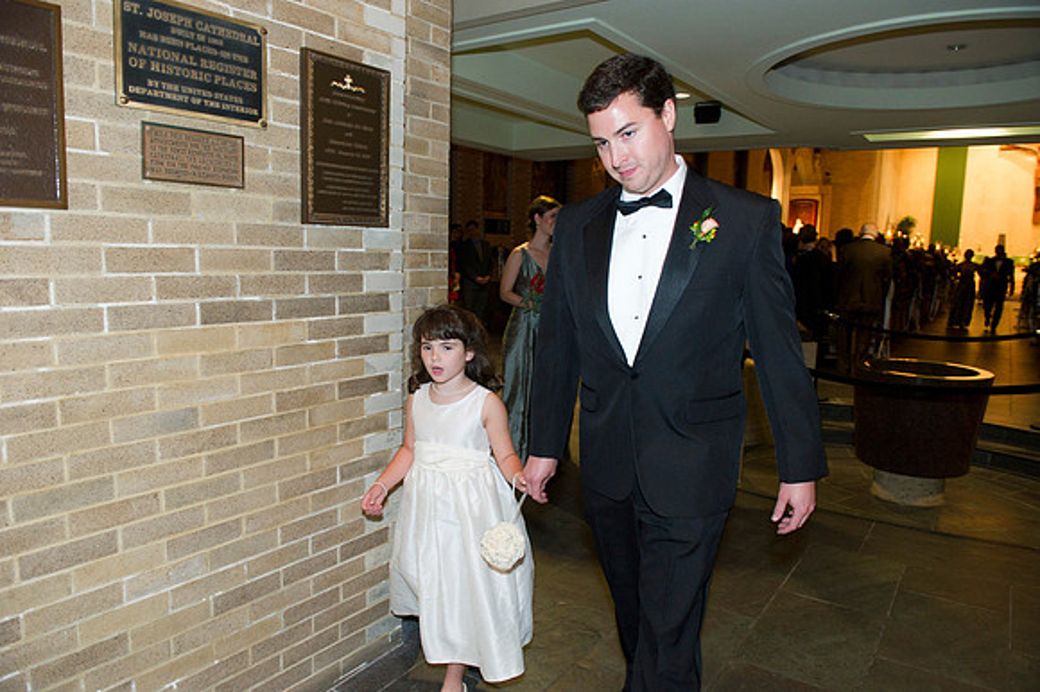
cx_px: 520
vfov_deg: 53.1
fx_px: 693
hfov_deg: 73.8
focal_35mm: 24
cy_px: 346
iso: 1600
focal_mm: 24
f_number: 5
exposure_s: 1/80
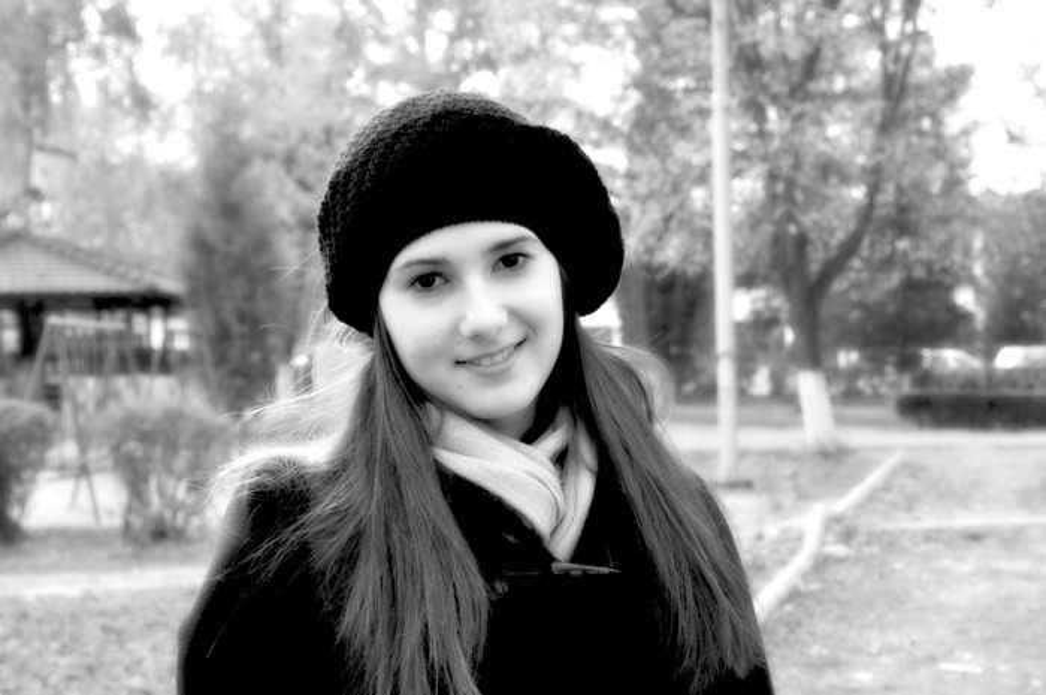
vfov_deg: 18.9
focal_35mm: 72
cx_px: 523
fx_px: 2090
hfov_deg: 28.1
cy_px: 348
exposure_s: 1/80
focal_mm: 48
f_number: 8
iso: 200
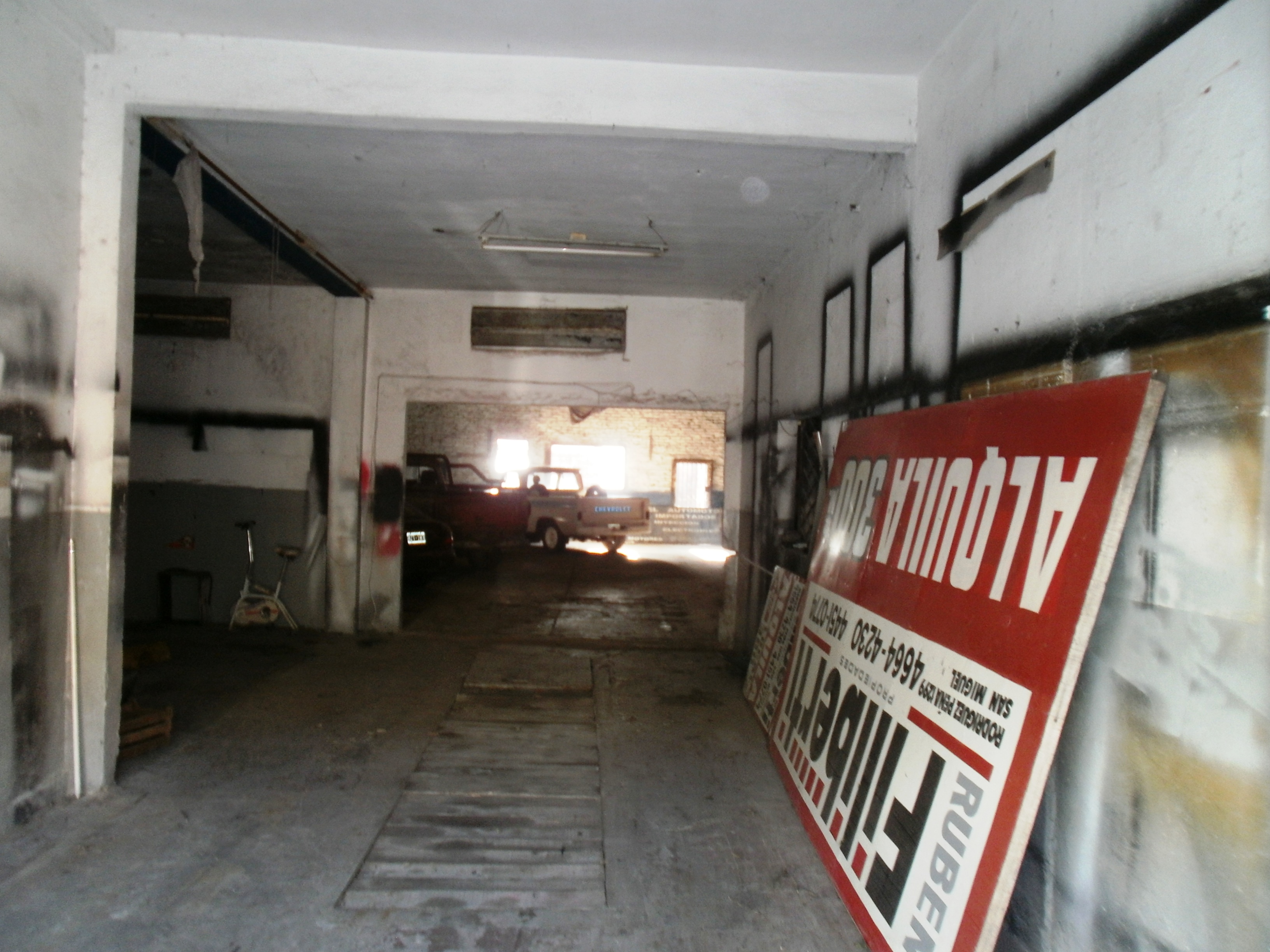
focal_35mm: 26
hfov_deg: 67.3
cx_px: 635
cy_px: 476
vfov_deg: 53.1
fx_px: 954
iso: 125
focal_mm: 4.65
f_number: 2.6
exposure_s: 1/25
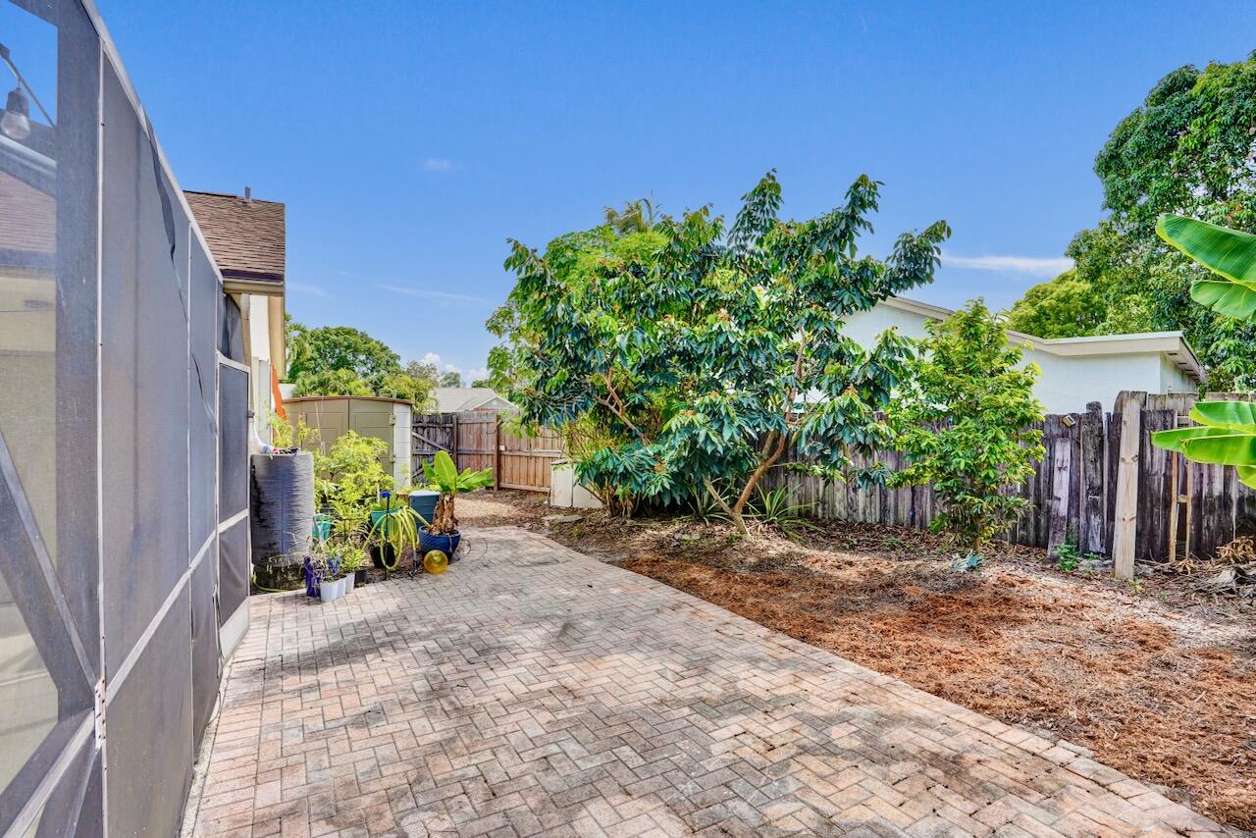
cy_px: 419
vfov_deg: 73.8
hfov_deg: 96.7
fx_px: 558
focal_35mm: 16
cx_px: 628
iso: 800
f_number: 9
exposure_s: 1/1000
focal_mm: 16
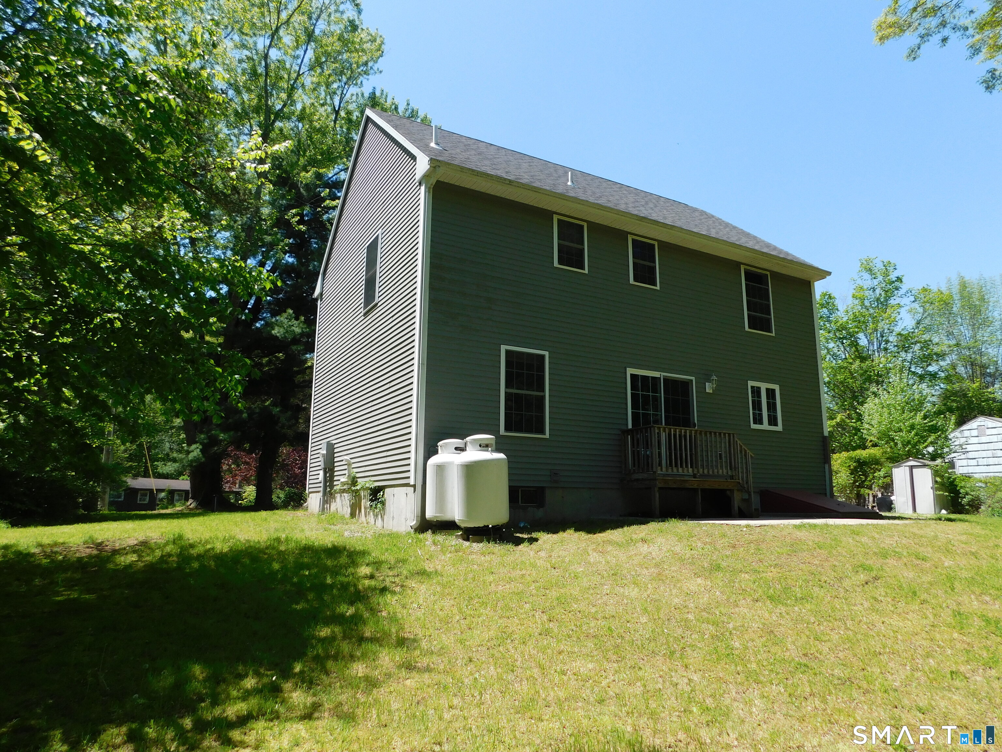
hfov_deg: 73.9
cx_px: 501
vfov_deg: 58.9
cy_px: 376
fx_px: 666
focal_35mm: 23
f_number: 3
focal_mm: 4
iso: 125
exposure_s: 1/1000
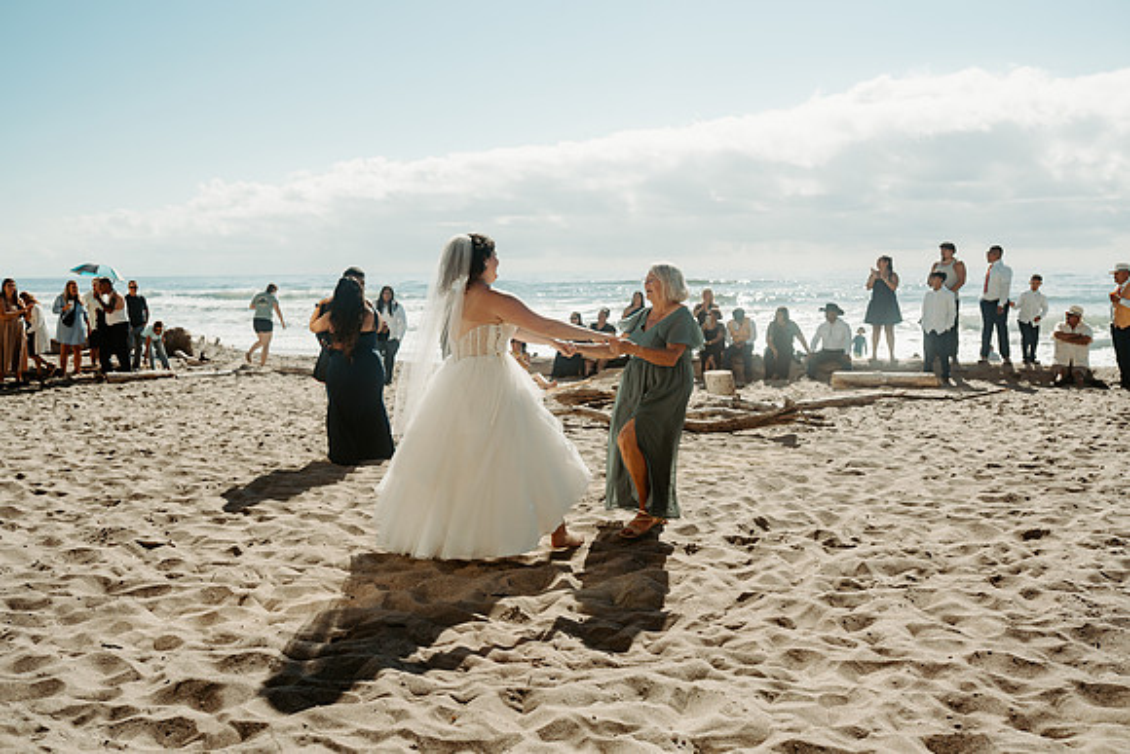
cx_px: 565
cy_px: 377
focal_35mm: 35
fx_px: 1113
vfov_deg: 37.4
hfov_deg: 53.8
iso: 100
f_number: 4
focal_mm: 35
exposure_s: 1/2500
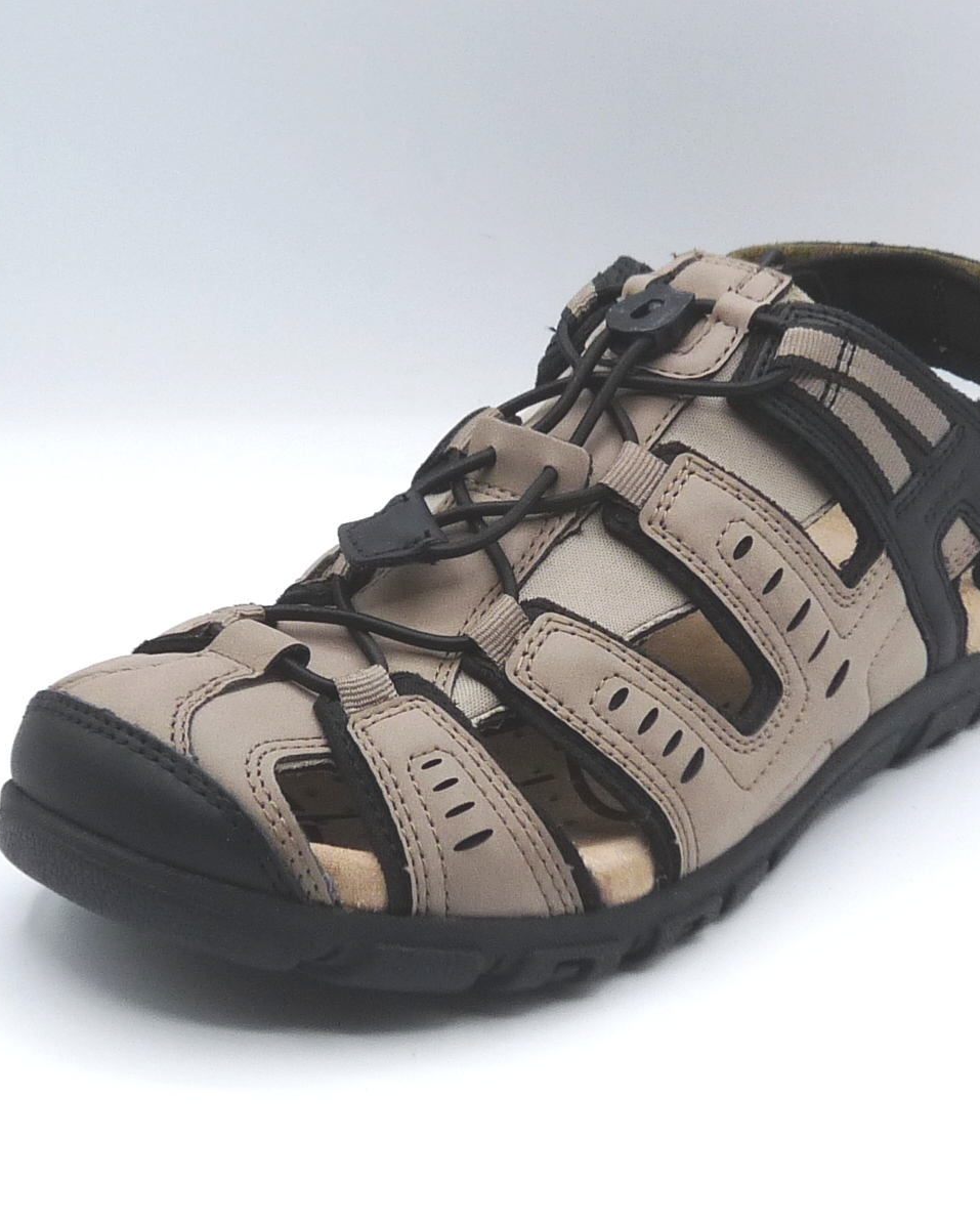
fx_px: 2320
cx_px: 529
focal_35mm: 64
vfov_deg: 29.6
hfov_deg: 23.8
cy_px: 612
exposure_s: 1/200
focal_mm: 4.8
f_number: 4.5
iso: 100
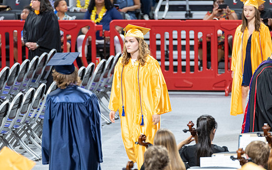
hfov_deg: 6.9
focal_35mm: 303
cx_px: 137
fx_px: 2246
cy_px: 86
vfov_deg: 4.3
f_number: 3.5
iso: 1000
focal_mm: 200
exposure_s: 1/100
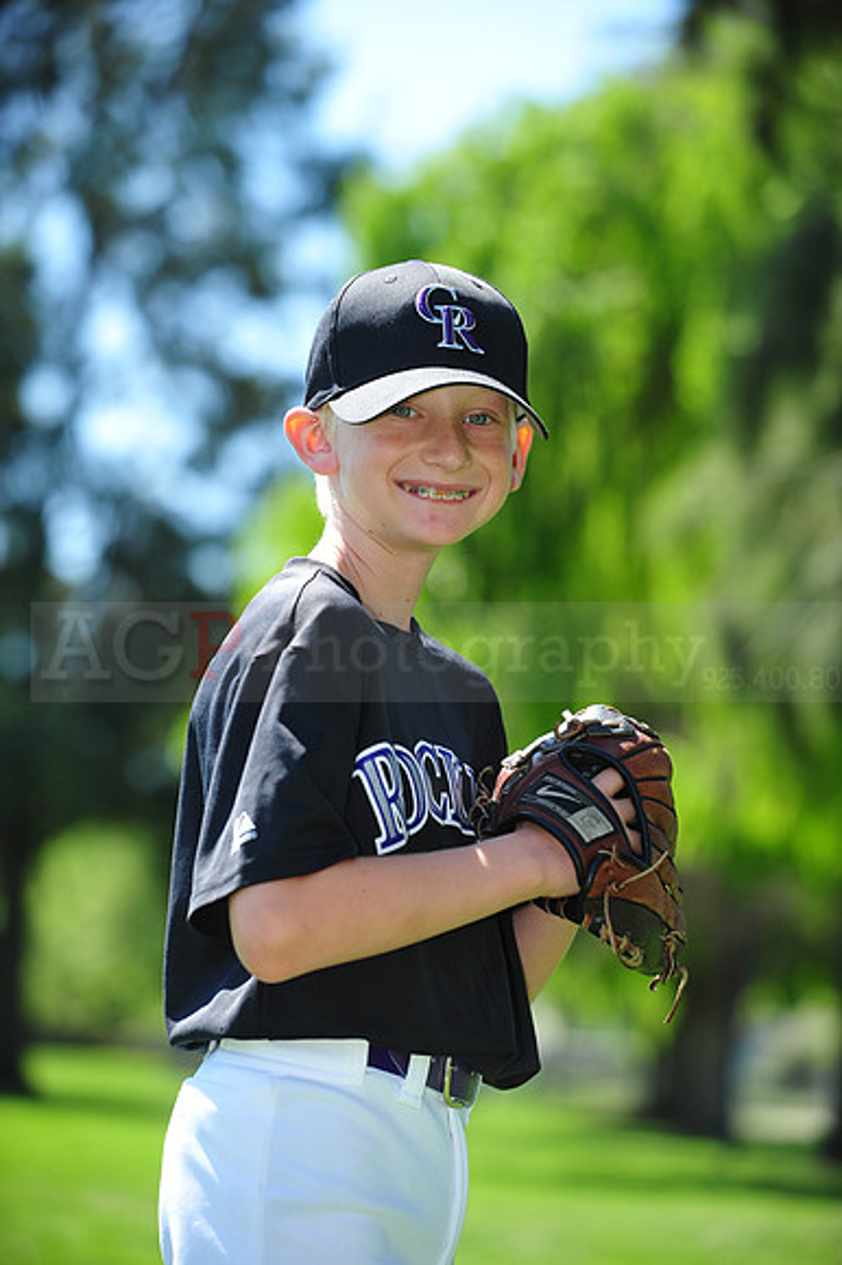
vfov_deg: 19.5
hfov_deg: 13.0
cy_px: 632
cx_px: 421
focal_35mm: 105
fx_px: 3688
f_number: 4
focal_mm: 105
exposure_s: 1/640
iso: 200
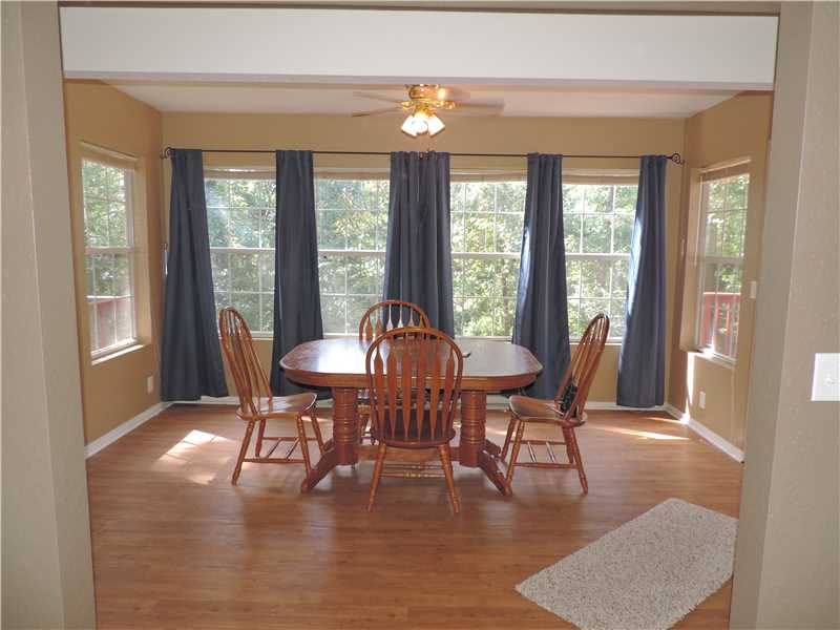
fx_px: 582
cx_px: 420
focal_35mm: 24
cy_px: 315
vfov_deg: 56.8
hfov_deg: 71.6
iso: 110
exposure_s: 1/40
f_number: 3
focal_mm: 4.3
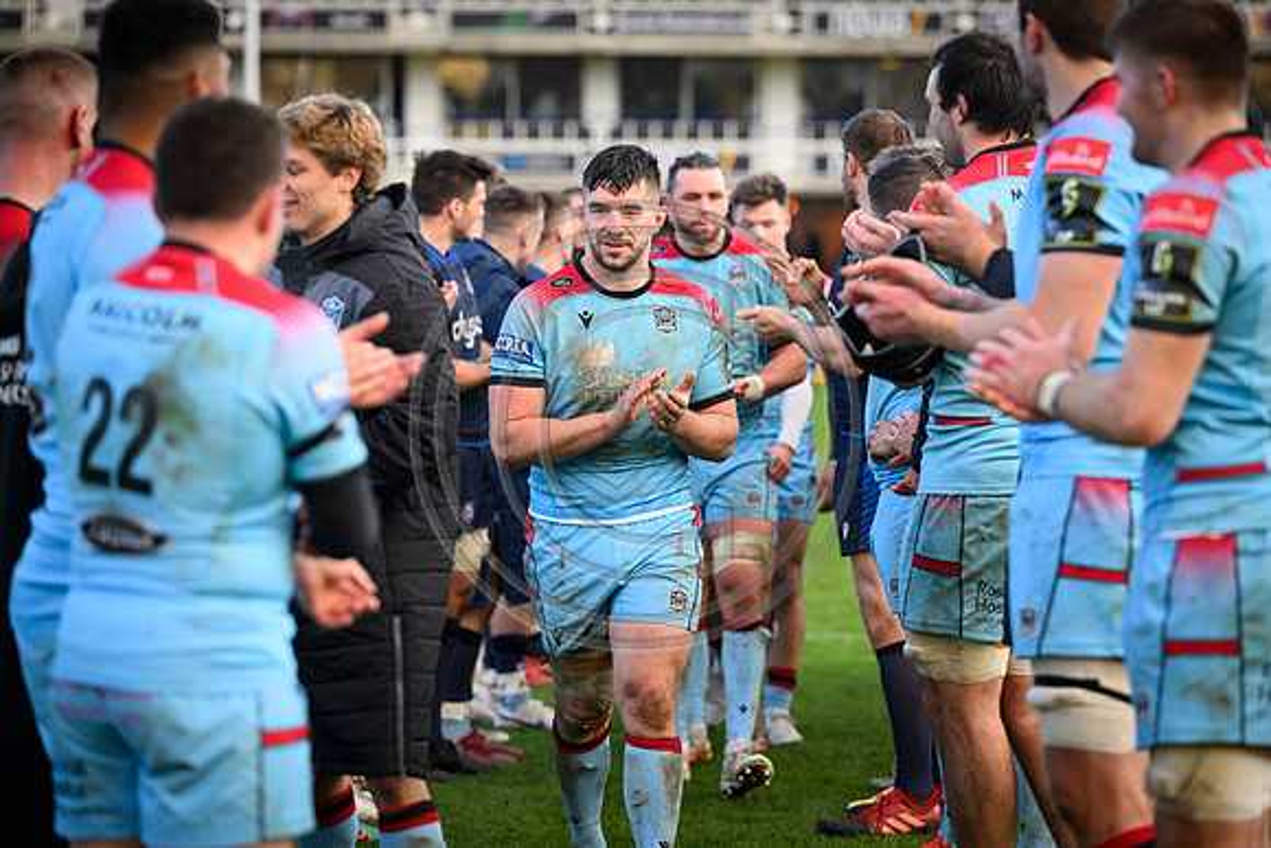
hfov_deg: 13.7
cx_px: 636
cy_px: 424
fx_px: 5297
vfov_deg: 9.2
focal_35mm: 150
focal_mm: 150
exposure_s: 1/1250
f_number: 3.5
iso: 1600
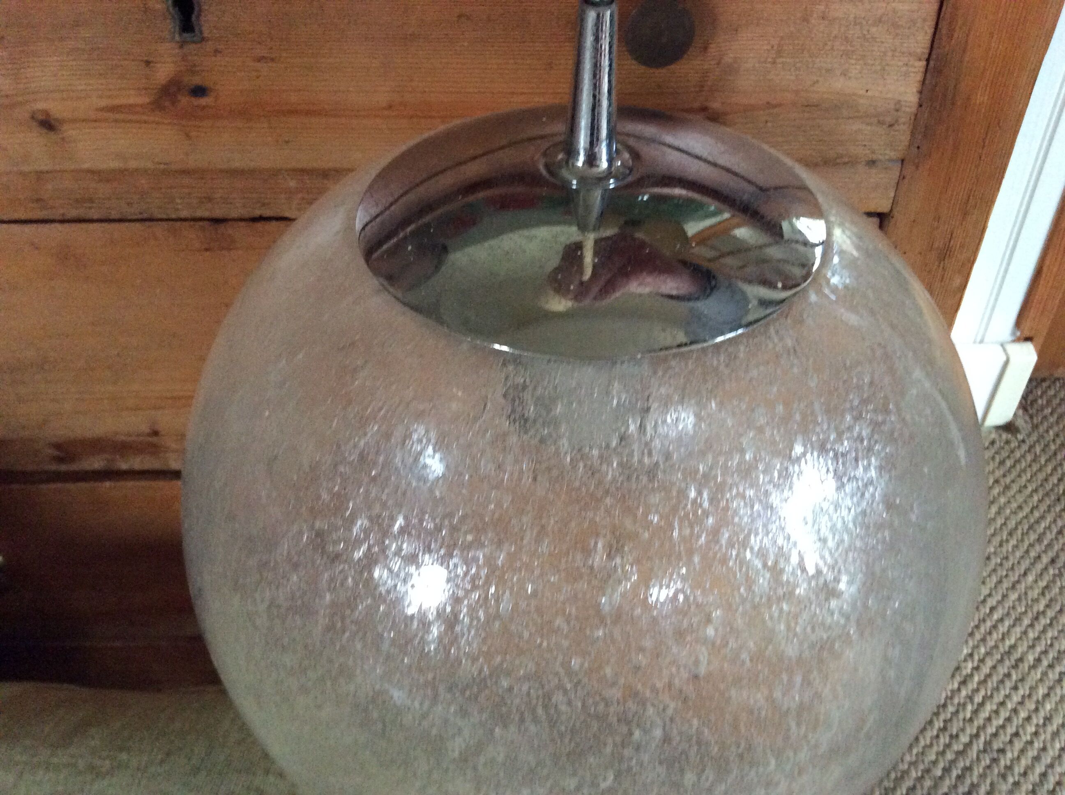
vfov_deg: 44.1
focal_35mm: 32
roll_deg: +1.4
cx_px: 532
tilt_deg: -40.2
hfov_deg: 56.9
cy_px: 398
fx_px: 983
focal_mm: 3.3
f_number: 2.4
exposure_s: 1/25
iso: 320
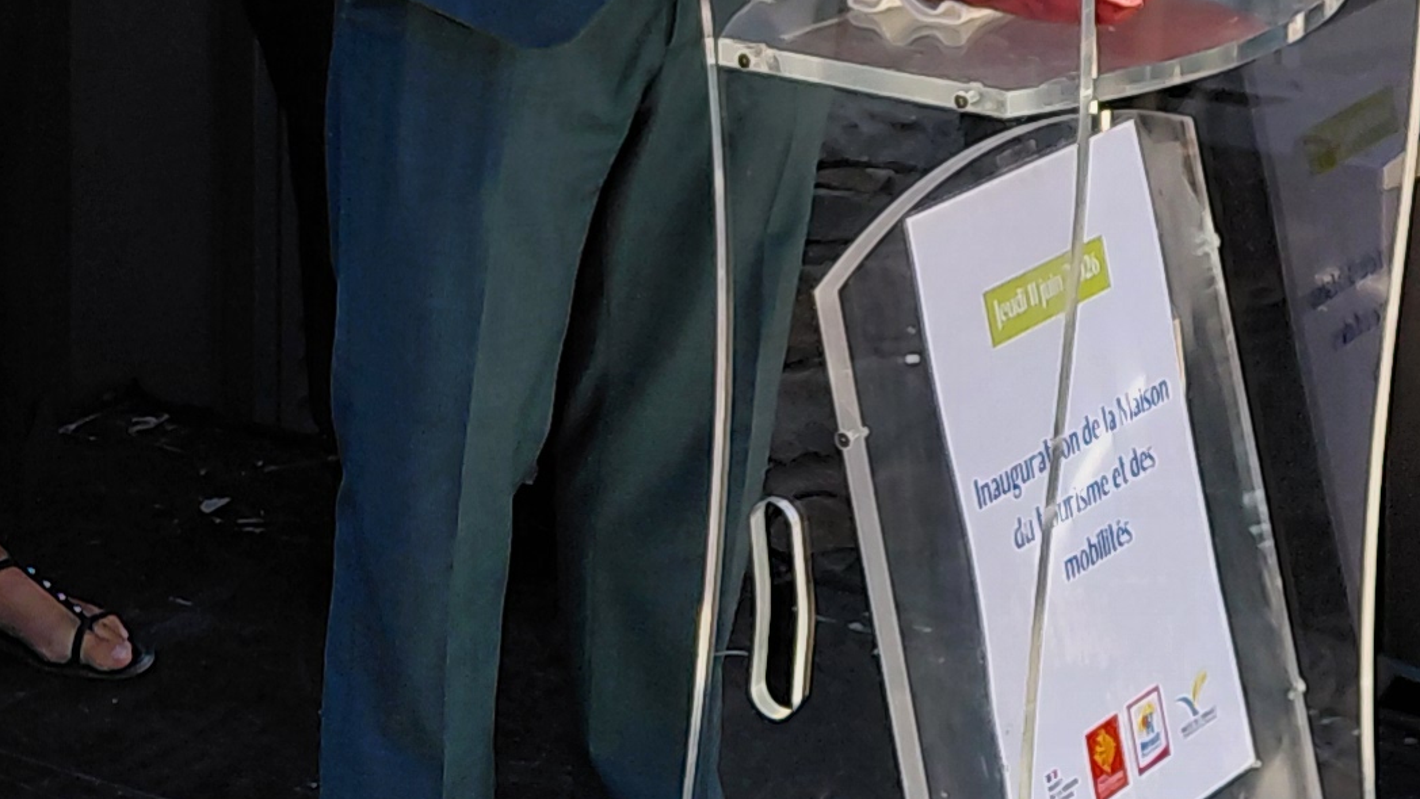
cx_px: 417
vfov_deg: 10.3
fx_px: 3992
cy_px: -924
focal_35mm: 106
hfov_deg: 20.1
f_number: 1.8
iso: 50
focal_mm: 4.69
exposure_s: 1/985
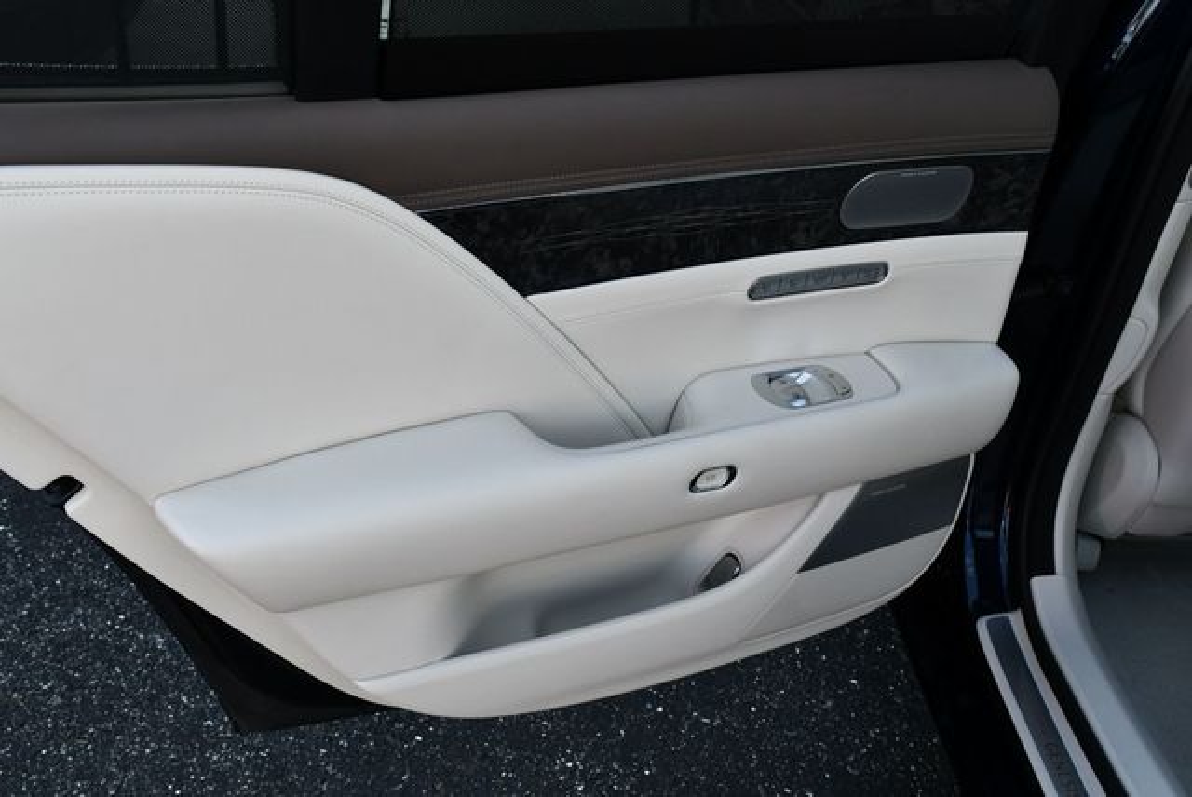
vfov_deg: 36.9
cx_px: 596
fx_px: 1193
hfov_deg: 53.1
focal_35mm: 36
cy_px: 398
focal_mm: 18
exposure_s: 1/250
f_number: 5.6
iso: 250
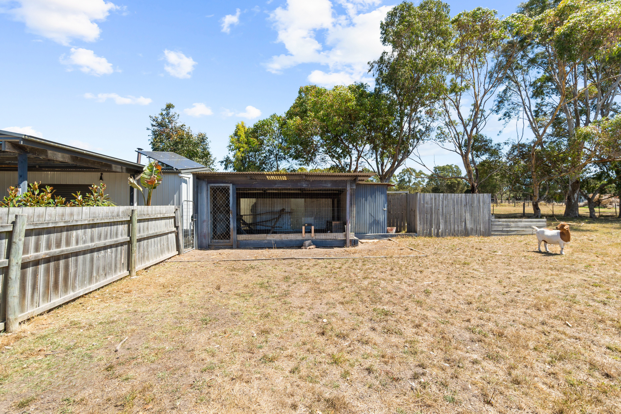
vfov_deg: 77.3
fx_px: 259
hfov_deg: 100.4
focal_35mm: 15
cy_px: 207
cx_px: 310
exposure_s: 1/30
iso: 100
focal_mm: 10
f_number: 8
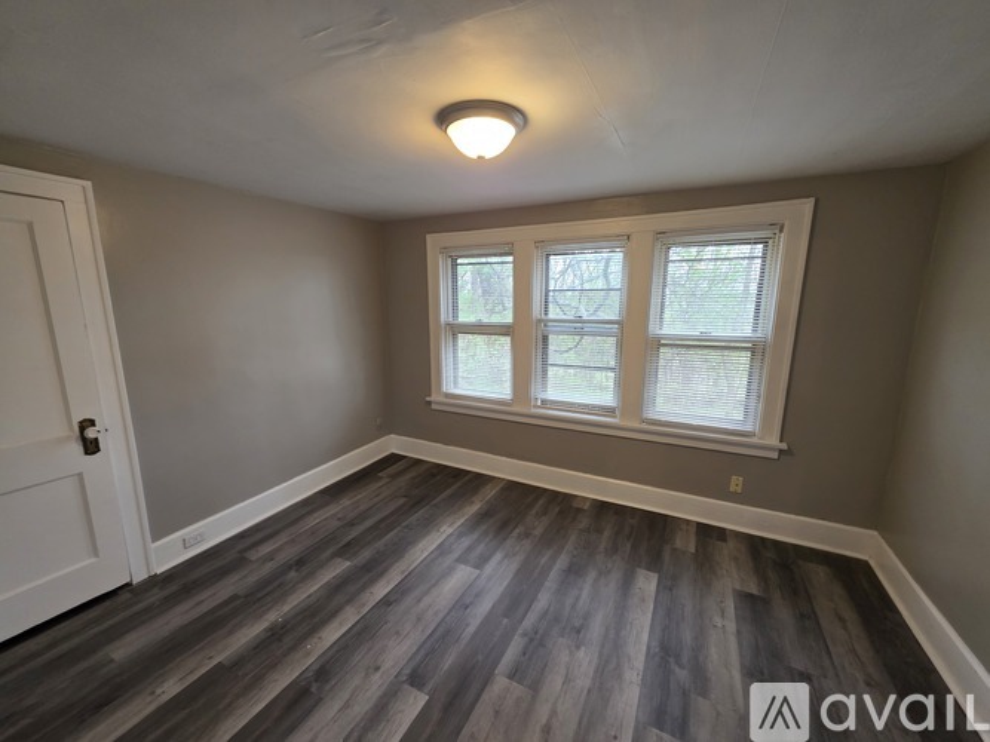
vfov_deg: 89.9
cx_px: 495
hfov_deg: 106.2
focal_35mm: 13
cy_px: 371
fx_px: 372
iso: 160
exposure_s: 1/60
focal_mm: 2.2
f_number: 1.9
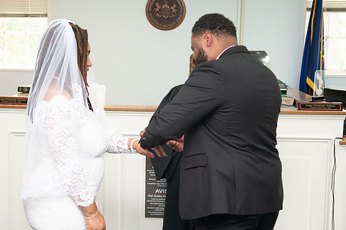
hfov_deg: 27.3
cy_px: 135
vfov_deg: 18.4
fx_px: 711
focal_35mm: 74
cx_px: 147
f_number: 4.6
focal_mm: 60
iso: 800
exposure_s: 1/160
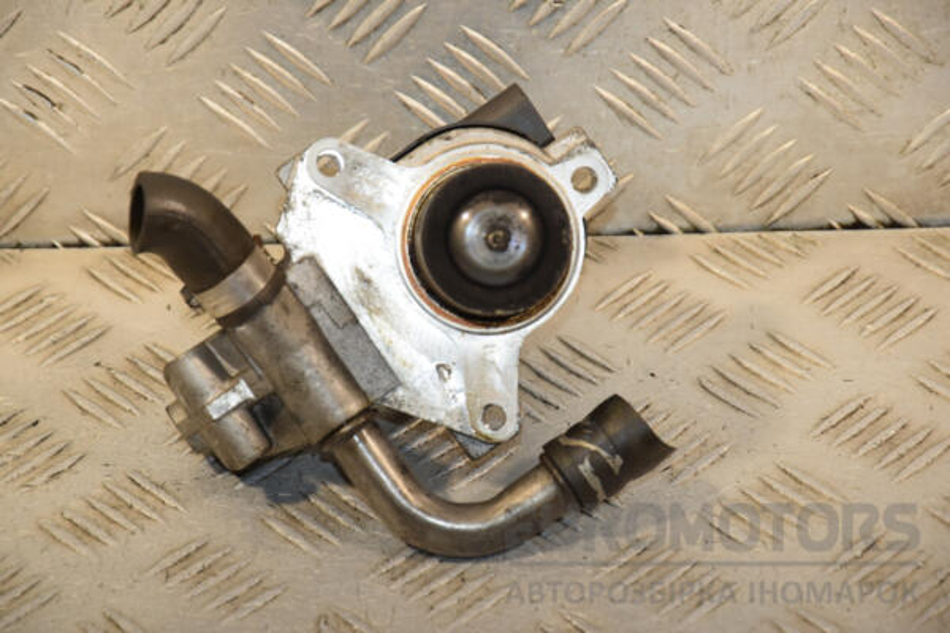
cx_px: 475
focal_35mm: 147
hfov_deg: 14.0
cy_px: 316
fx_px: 3879
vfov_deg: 9.3
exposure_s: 1/200
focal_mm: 98
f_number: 6.3
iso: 800
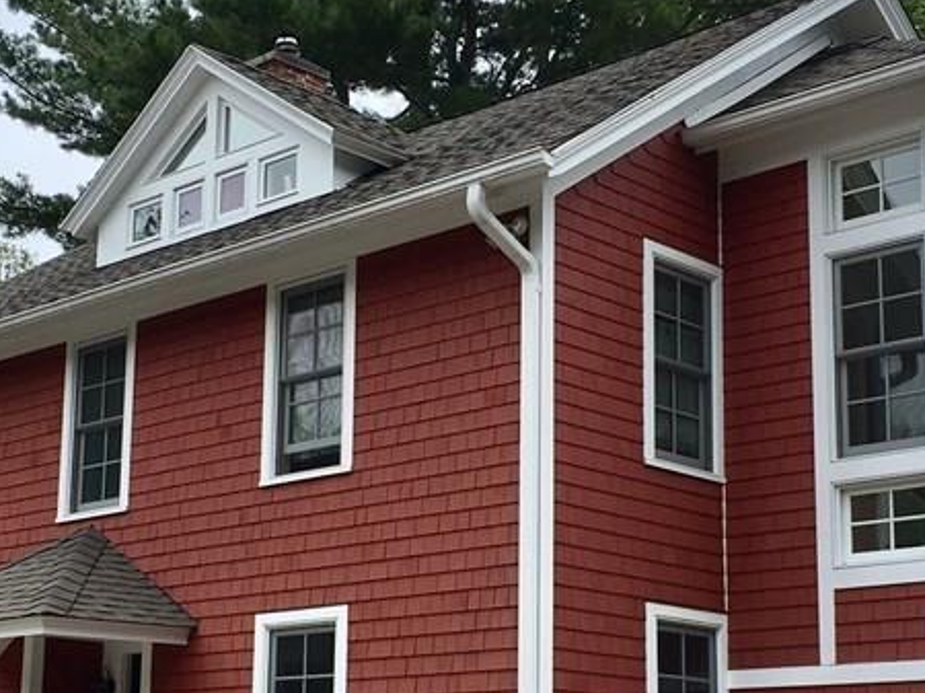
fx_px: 1763
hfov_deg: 29.4
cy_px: 473
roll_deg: -0.7
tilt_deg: +10.4
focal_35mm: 66
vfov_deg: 22.1
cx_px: 452
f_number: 2.2
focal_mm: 4.15
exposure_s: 1/777
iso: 25
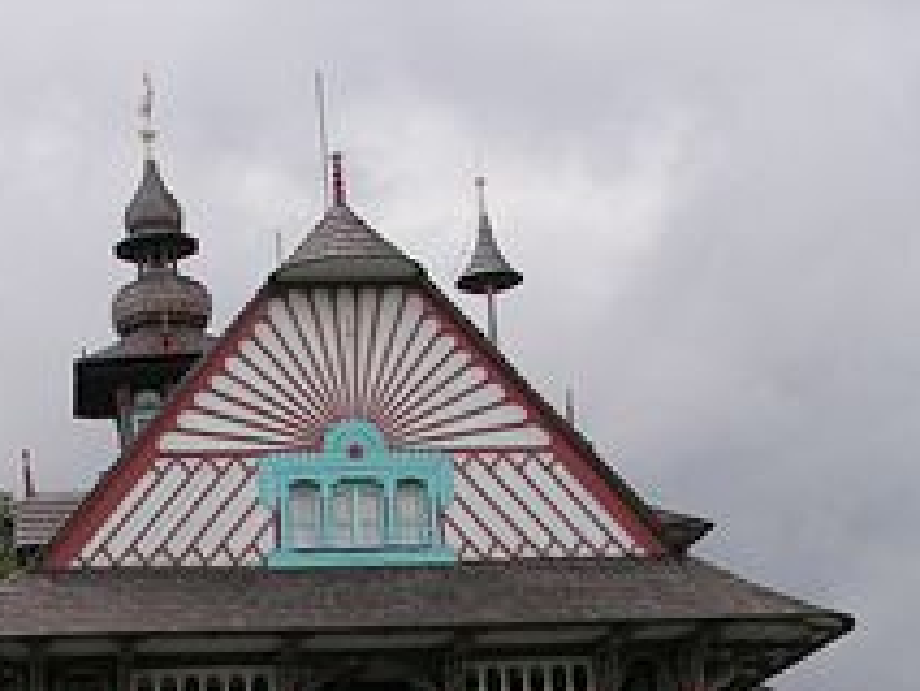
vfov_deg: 18.8
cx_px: 251
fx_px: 2021
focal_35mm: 76
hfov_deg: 25.4
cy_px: 719
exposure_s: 1/500
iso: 50
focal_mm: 6
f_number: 3.2
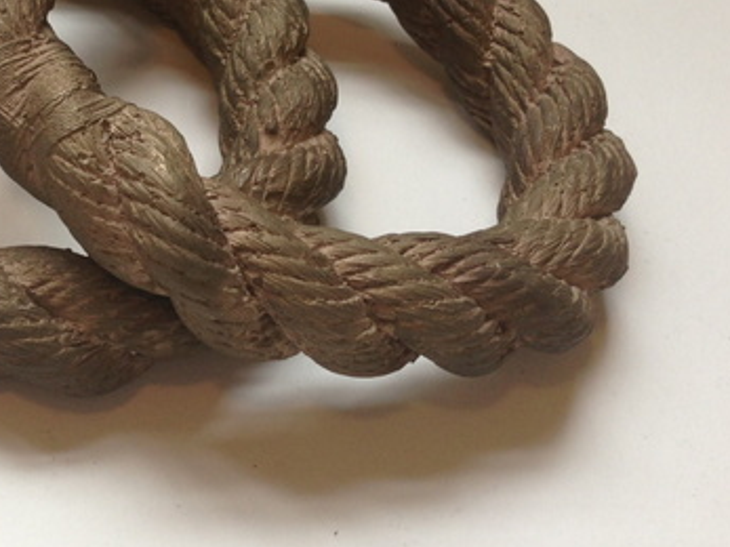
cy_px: 165
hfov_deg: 32.7
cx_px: 128
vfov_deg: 25.5
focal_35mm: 57
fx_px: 1202
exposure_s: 1/60
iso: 50
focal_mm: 4.13
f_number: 2.4
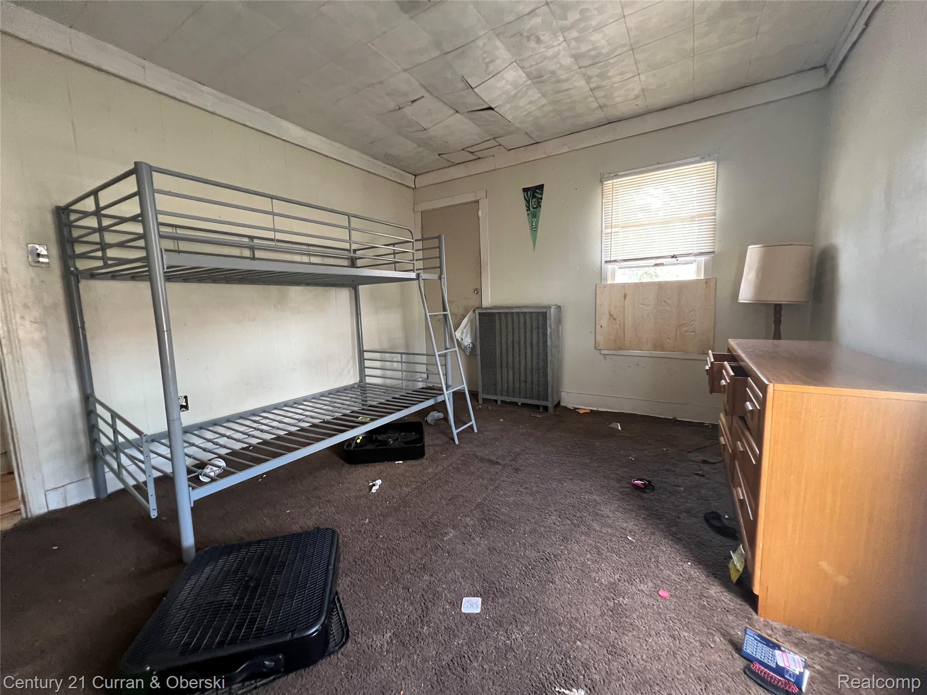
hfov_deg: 106.2
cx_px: 464
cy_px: 348
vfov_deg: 89.9
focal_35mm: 13
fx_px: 348
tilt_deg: -6.5
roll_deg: +1.2
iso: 500
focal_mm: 1.57
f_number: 1.8
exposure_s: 1/60
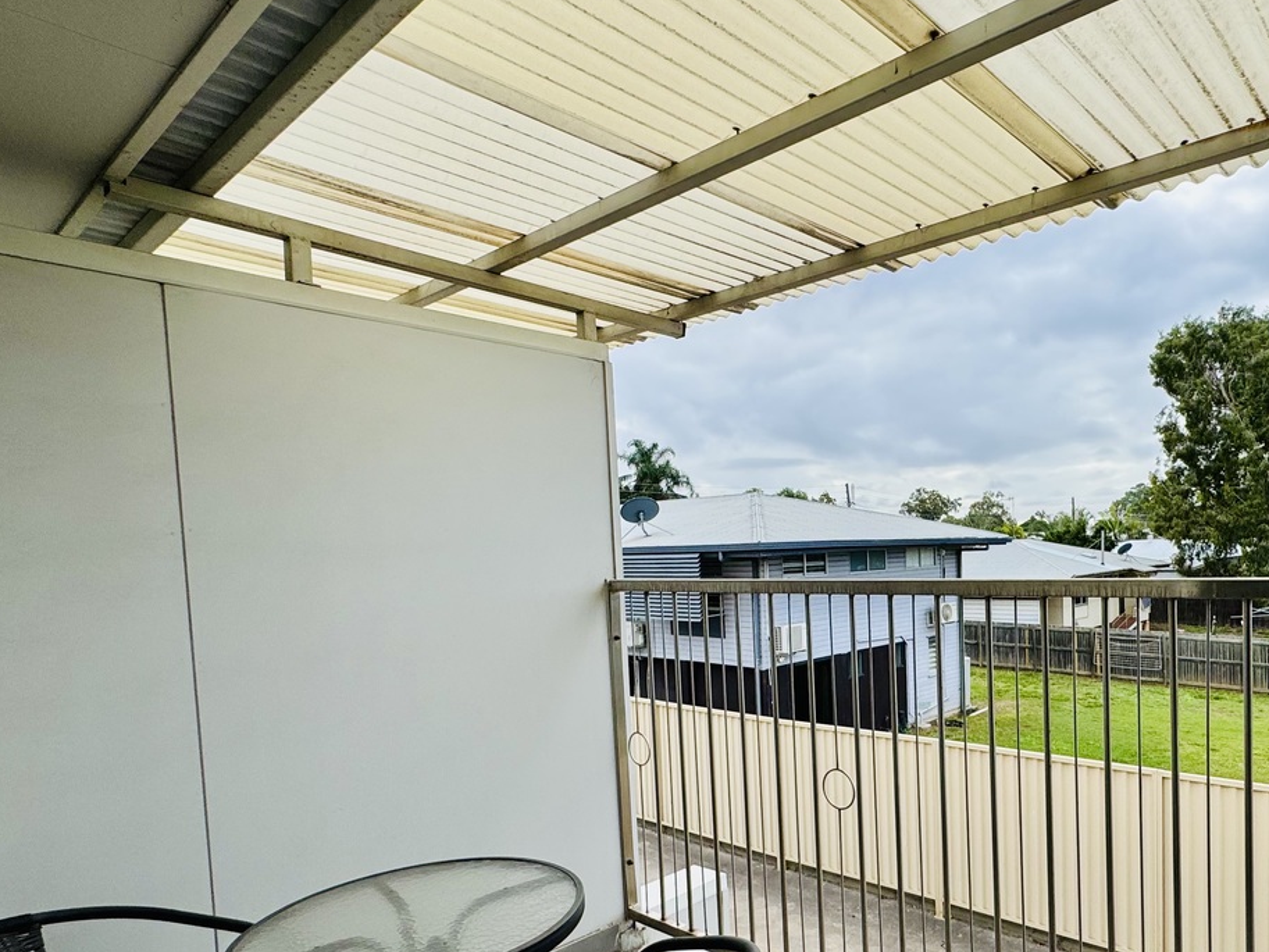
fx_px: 843
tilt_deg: -2.8
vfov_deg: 58.2
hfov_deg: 71.7
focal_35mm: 23
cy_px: 594
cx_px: 848
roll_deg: +2.9
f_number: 2.2
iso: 50
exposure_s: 1/1217
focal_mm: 2.22
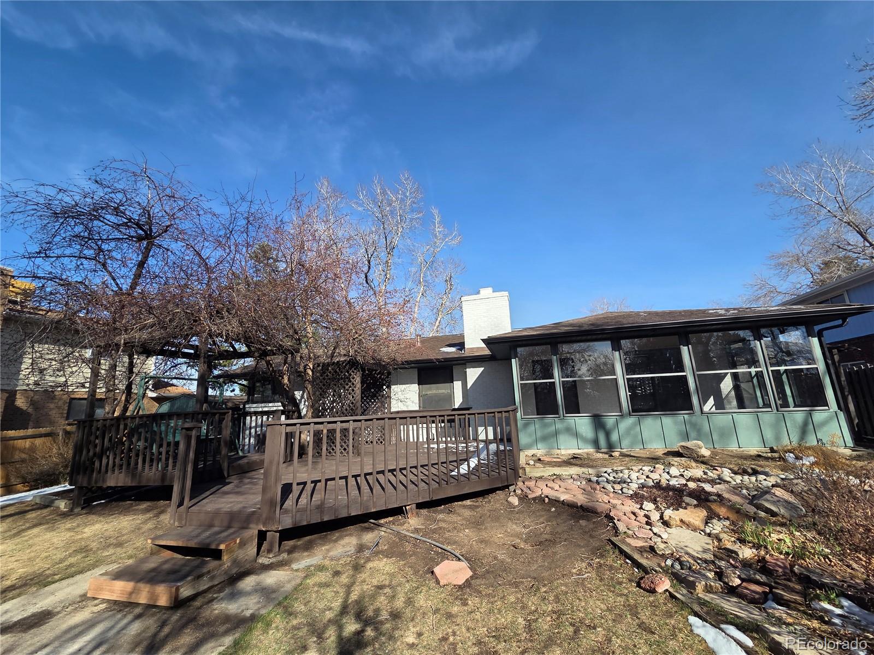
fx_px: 328
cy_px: 328
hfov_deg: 106.2
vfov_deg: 89.9
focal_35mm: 13
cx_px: 437
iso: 50
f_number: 2.2
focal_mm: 2.2
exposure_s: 1/1350
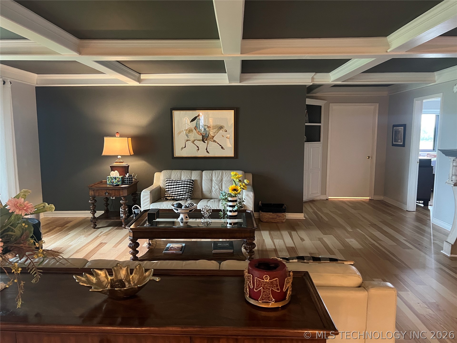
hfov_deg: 67.3
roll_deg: +0.0
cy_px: 172
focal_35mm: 26
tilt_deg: -6.4
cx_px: 228
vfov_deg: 53.1
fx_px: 343
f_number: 1.5
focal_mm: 5.7
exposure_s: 1/40
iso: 500
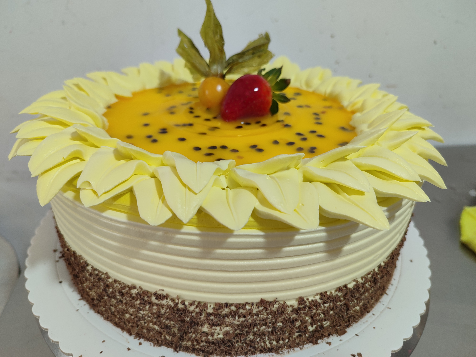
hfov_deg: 69.4
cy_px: 178
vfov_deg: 54.9
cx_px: 238
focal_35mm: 25
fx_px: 344
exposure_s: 1/60
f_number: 1.89
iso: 354
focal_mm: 5.95
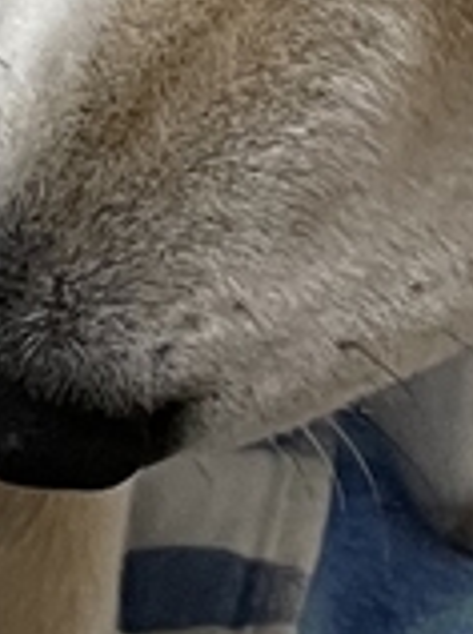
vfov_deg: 9.2
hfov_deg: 7.4
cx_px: -20
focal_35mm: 198
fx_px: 3617
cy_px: -782
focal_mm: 4.2
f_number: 1.6
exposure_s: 1/60
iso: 160
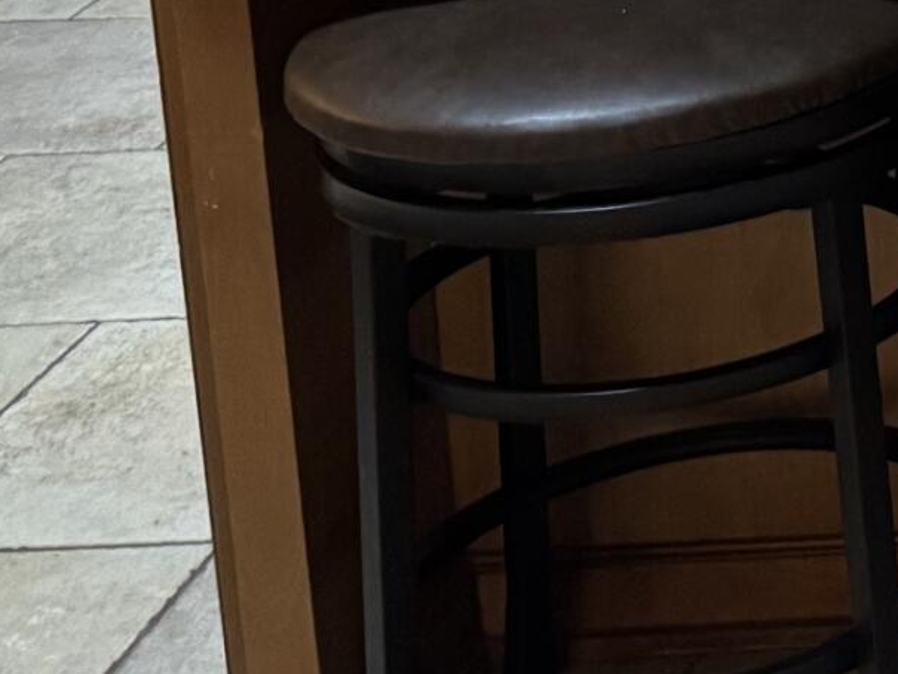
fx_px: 3088
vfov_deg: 11.6
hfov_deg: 13.0
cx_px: 2078
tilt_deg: -12.7
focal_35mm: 119
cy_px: -502
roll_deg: -0.9
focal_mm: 6.76
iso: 640
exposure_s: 1/60
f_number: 1.78
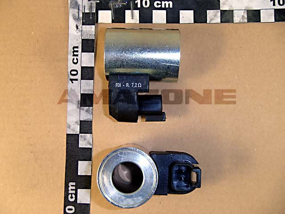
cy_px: 107
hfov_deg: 43.9
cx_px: 142
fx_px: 354
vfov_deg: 33.6
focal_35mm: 43
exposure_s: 1/40
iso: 200
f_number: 4.8
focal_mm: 7.73
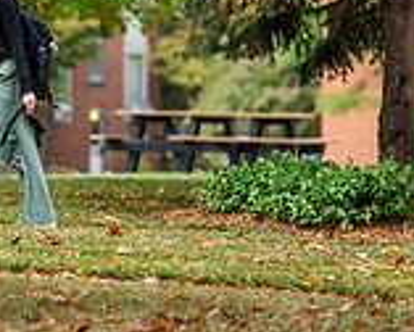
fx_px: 7226
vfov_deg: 2.6
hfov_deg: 3.3
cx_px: -84
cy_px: -99
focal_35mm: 589
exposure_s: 1/320
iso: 500
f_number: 3.2
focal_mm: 170
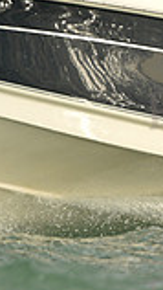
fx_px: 11820
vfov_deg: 1.4
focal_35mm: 1540
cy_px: 12
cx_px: 53
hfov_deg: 0.8
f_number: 5
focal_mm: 400
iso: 250
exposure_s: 1/1250
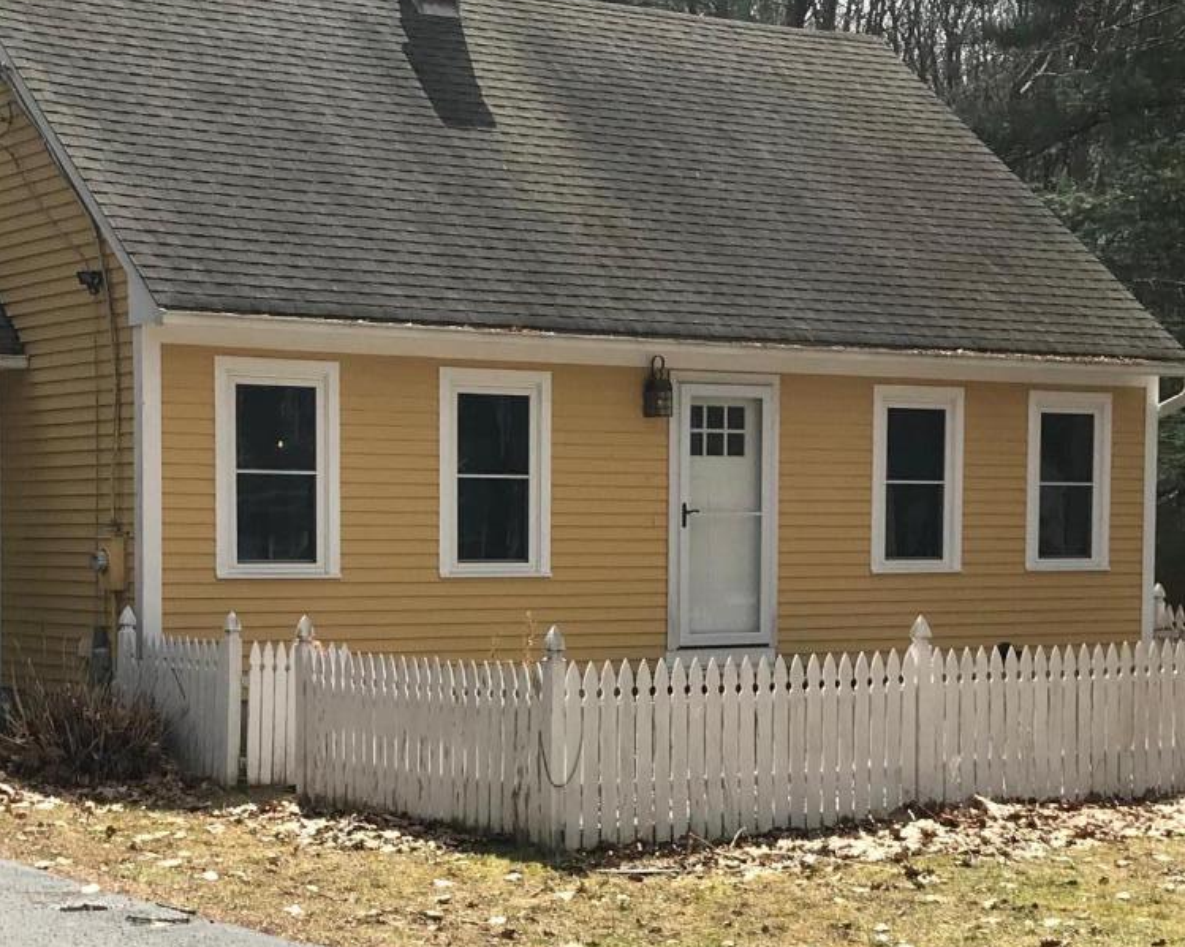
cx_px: 440
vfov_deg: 20.8
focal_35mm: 73
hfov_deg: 26.0
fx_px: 2560
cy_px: 705
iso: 20
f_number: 1.8
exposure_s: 1/1953
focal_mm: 3.99
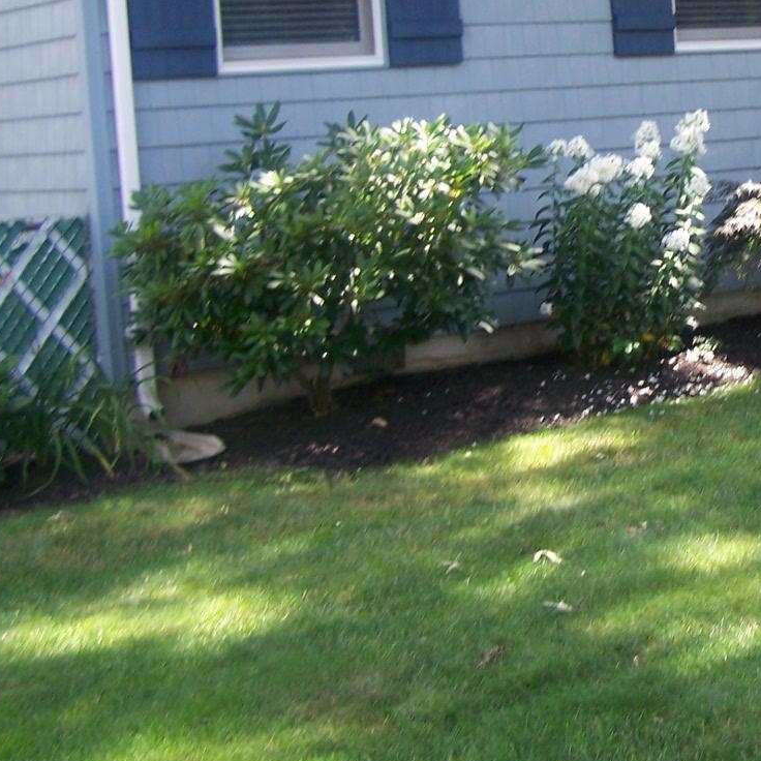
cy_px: 206
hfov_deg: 22.8
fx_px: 1816
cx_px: 747
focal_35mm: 73
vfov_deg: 23.5
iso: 64
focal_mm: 6.3
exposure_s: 1/100
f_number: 2.8
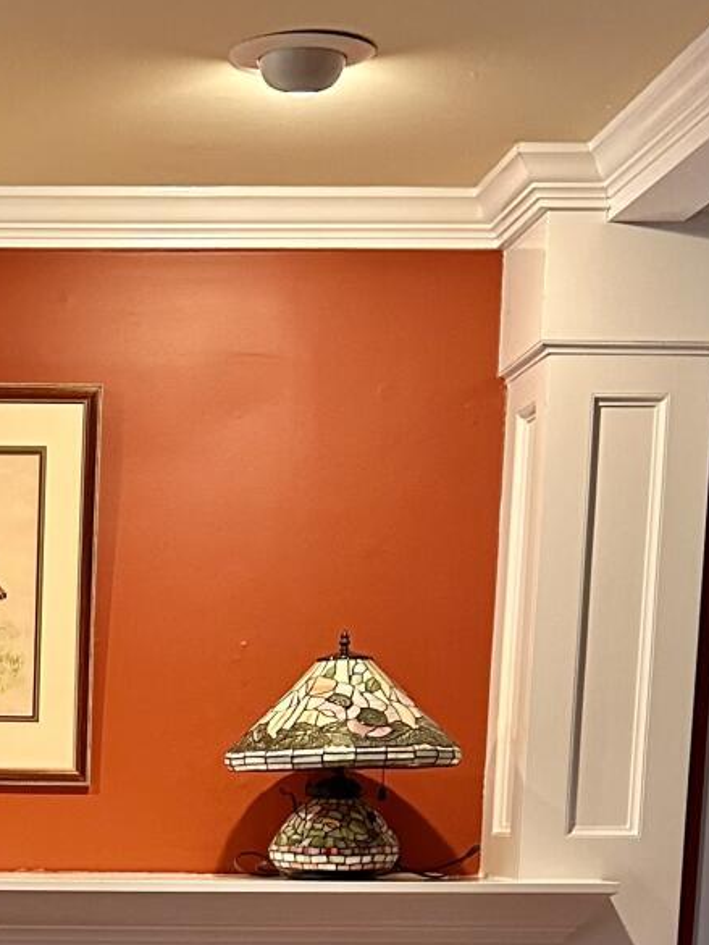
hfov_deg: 17.4
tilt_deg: -7.0
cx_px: -73
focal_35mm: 82
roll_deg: -1.9
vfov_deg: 22.1
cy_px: 1116
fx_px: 2239
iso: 500
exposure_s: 1/60
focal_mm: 6.86
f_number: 1.78
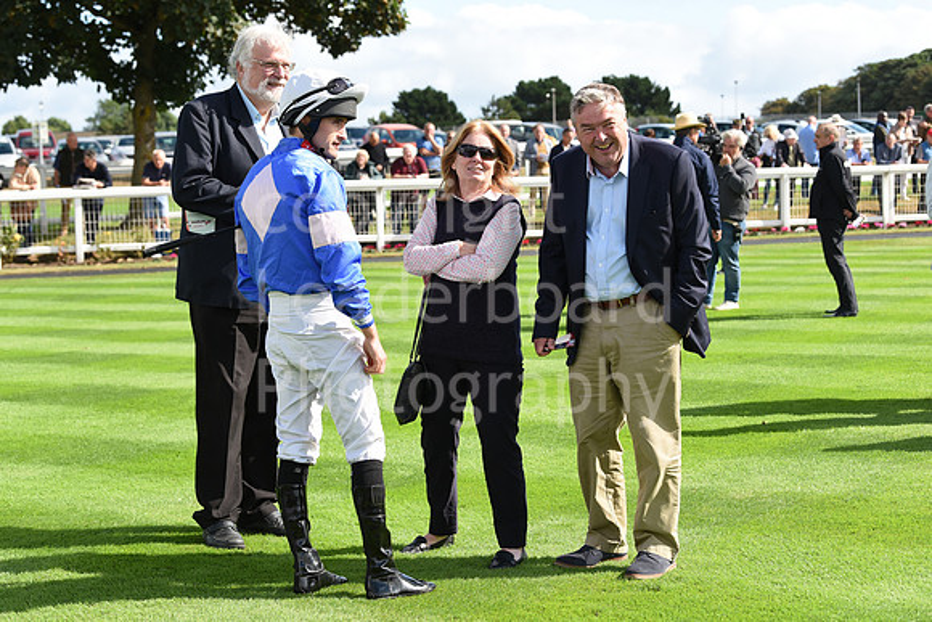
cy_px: 311
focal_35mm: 72
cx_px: 466
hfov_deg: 28.1
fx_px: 1864
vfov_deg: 18.9
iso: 500
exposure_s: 1/1600
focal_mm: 72
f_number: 5.6
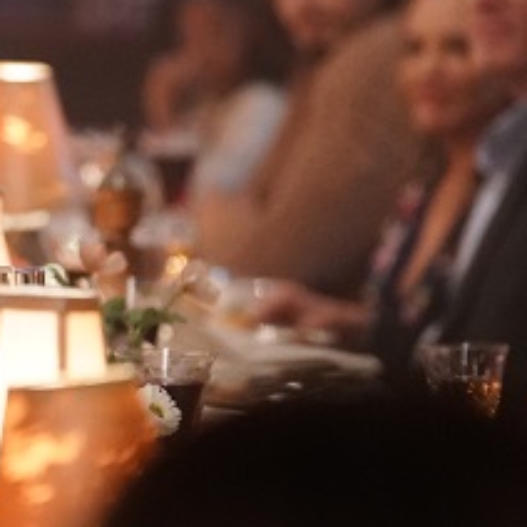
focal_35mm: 400
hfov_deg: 4.3
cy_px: 150
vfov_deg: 4.4
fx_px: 6890
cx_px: -348
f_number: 2.8
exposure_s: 1/250
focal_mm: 125
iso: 8000
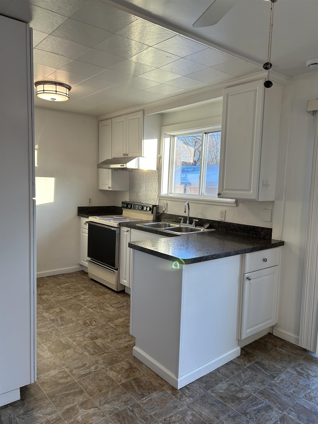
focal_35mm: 26
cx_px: 159
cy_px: 212
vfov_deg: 67.3
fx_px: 318
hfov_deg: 53.1
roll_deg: -1.8
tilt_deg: -5.8
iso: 64
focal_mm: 5.7
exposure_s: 1/135
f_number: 1.5
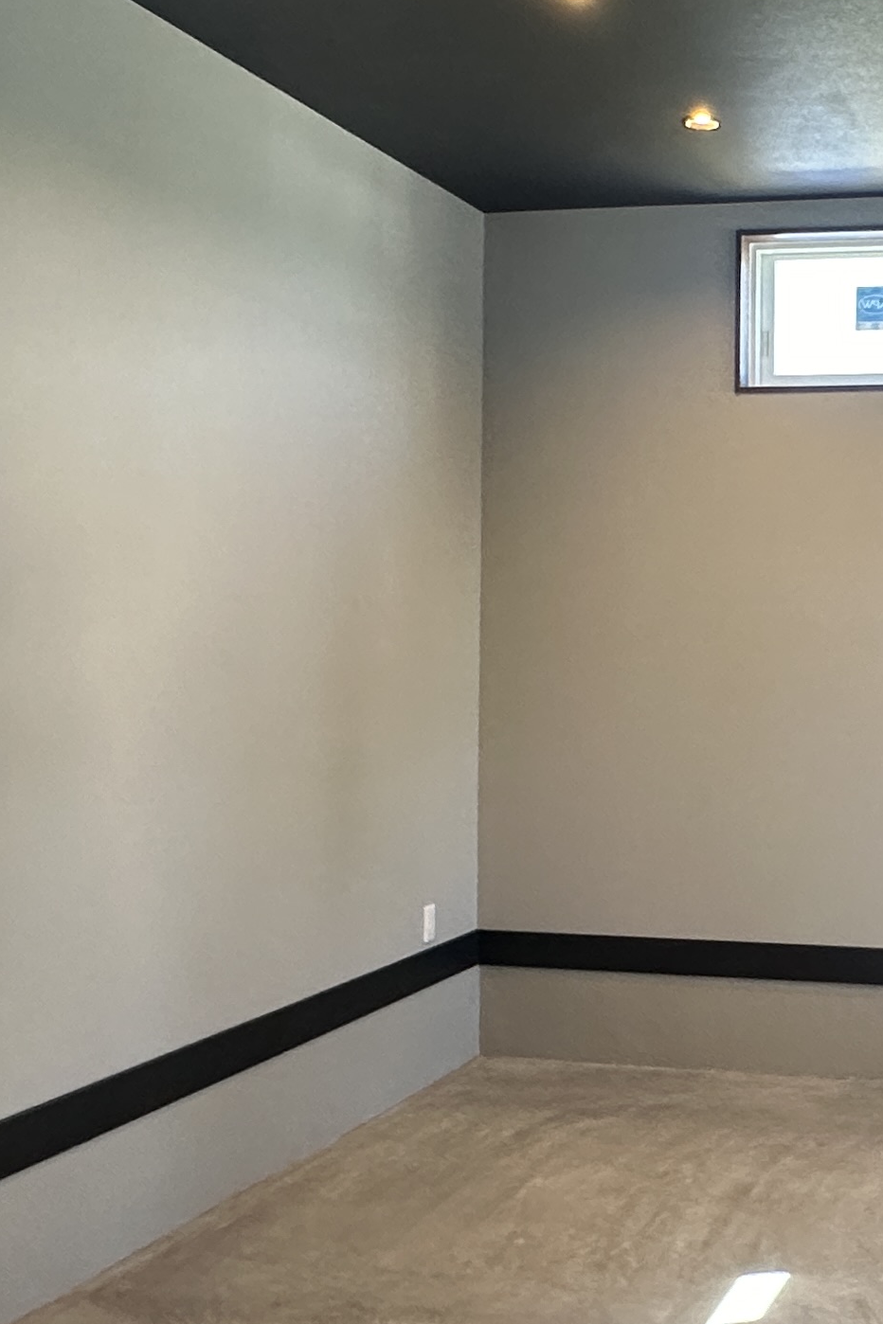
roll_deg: +0.7
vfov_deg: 46.4
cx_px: 934
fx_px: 1545
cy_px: 634
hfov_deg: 29.3
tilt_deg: +1.2
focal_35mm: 42
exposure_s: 1/120
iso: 250
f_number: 2.2
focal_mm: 2.22
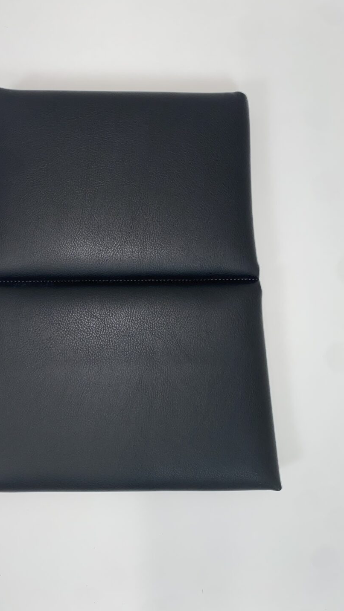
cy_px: 303
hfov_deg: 39.7
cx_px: 117
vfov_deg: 66.1
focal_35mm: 29
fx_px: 470
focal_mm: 4.25
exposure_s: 1/100
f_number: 1.8
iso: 40
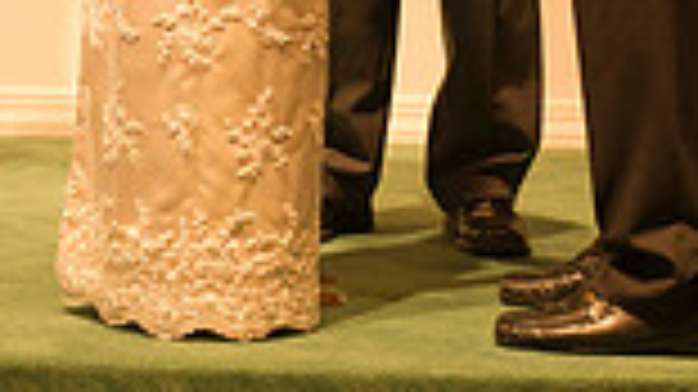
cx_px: 423
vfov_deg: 5.8
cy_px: -392
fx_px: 3774
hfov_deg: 10.6
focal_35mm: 204
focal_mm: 52
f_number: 2.8
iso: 1600
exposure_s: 1/60
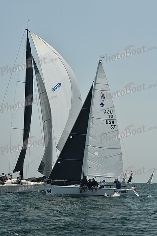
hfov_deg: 14.9
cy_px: 118
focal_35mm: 92
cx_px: 78
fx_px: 601
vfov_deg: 22.1
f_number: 9
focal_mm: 92
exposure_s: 1/640
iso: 320
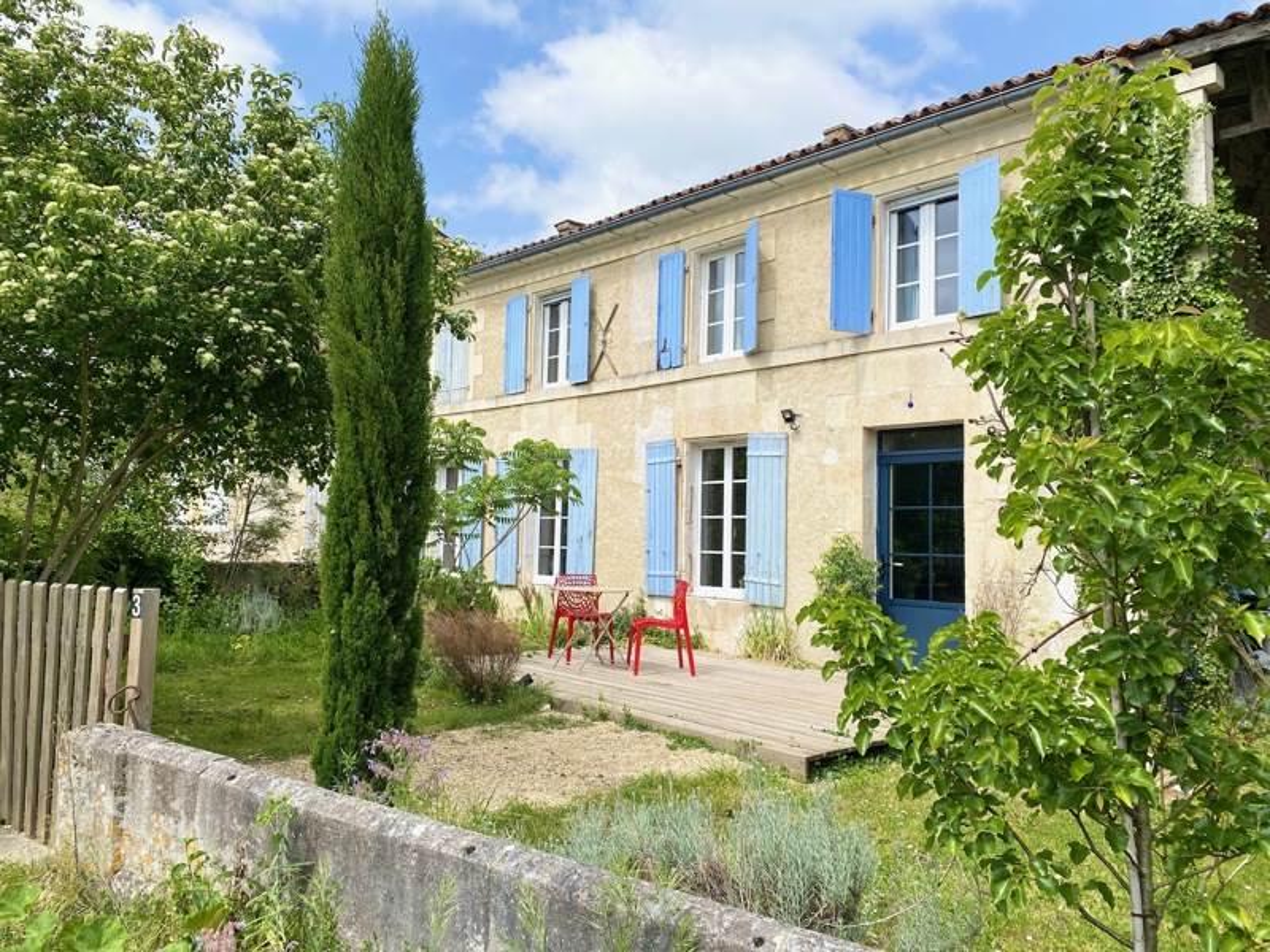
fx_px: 954
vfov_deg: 53.1
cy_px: 476
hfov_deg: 67.3
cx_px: 635
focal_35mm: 26
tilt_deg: +3.4
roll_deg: -1.8
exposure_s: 1/2688
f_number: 1.8
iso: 32
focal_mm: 4.25
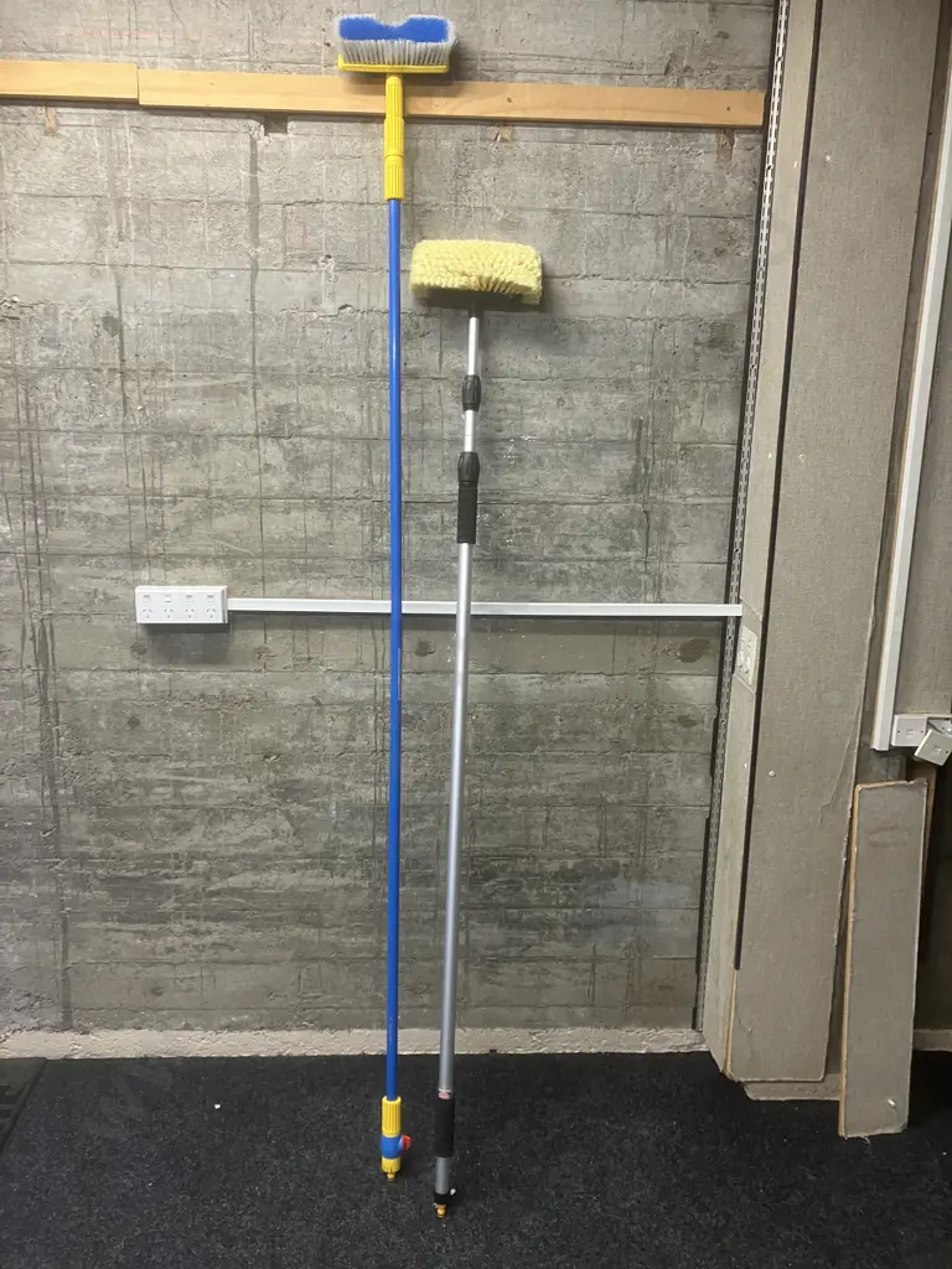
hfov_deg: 49.7
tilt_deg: -11.4
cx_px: 476
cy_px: 634
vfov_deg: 63.4
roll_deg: -1.8
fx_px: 1027
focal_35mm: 28
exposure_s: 1/50
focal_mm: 3.99
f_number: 1.8
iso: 100
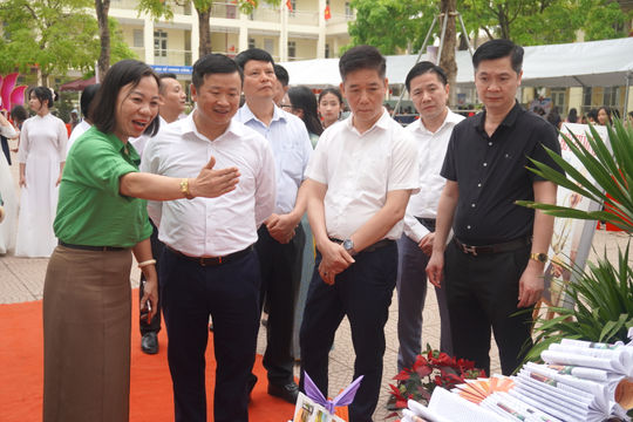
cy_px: 211
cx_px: 316
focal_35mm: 42
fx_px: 738
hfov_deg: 46.4
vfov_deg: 31.9
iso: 125
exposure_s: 1/160
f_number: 4.5
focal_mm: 28
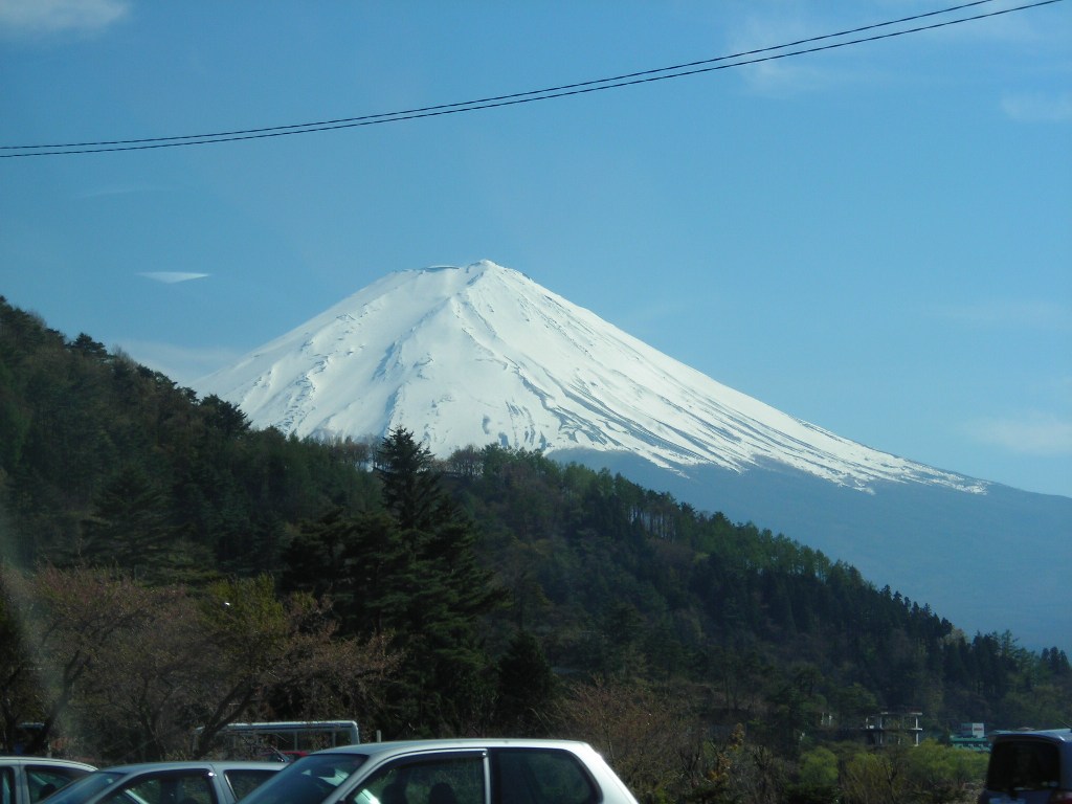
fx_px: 3190
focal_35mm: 103
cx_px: 536
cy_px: 402
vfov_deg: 14.4
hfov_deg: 19.1
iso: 50
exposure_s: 1/406
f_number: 4.9
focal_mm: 17
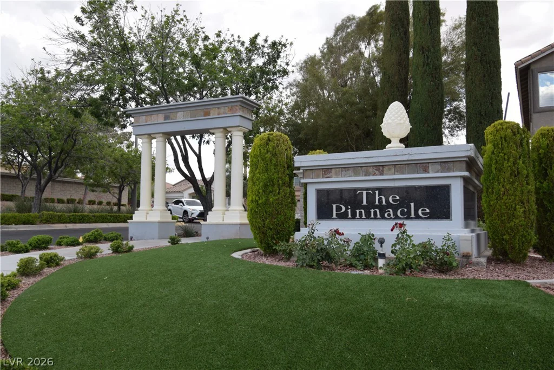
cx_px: 277
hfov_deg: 61.9
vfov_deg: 43.6
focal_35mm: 30
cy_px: 185
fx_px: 462
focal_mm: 20
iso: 100
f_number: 9
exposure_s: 1/80
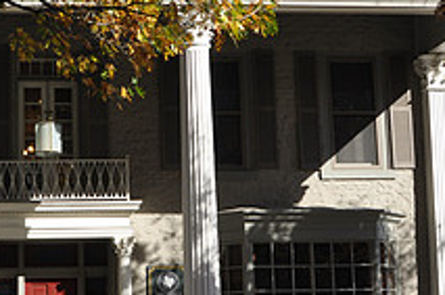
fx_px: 1110
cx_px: 79
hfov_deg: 22.3
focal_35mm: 90
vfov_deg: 15.1
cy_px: 150
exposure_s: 1/160
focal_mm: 22
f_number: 6.3
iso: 200
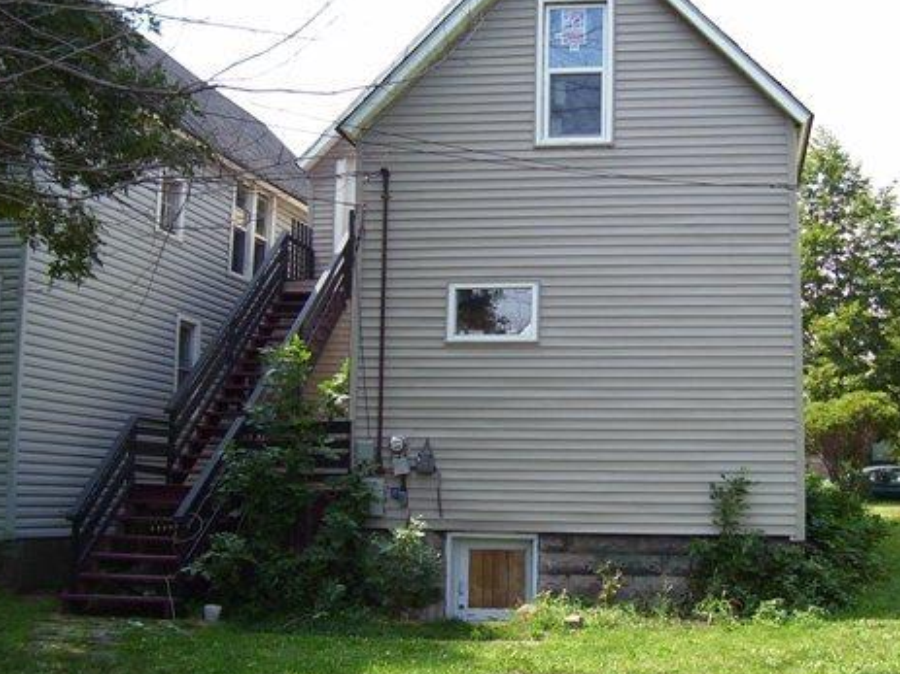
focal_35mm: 47
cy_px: 295
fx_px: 1222
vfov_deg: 30.8
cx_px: 535
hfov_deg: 40.3
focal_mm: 5.6
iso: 80
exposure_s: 1/500
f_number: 2.7
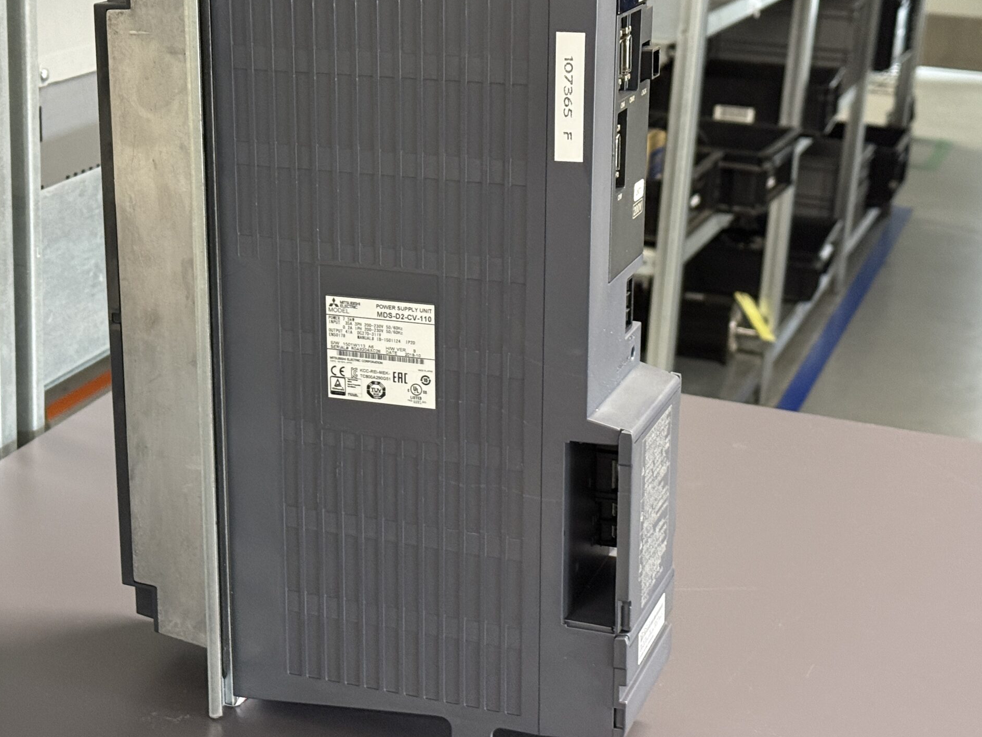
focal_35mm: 65
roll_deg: -2.1
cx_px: 370
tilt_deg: -16.8
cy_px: 311
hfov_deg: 29.7
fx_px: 1844
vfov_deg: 22.6
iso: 400
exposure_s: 1/33
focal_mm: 6.76
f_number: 1.78
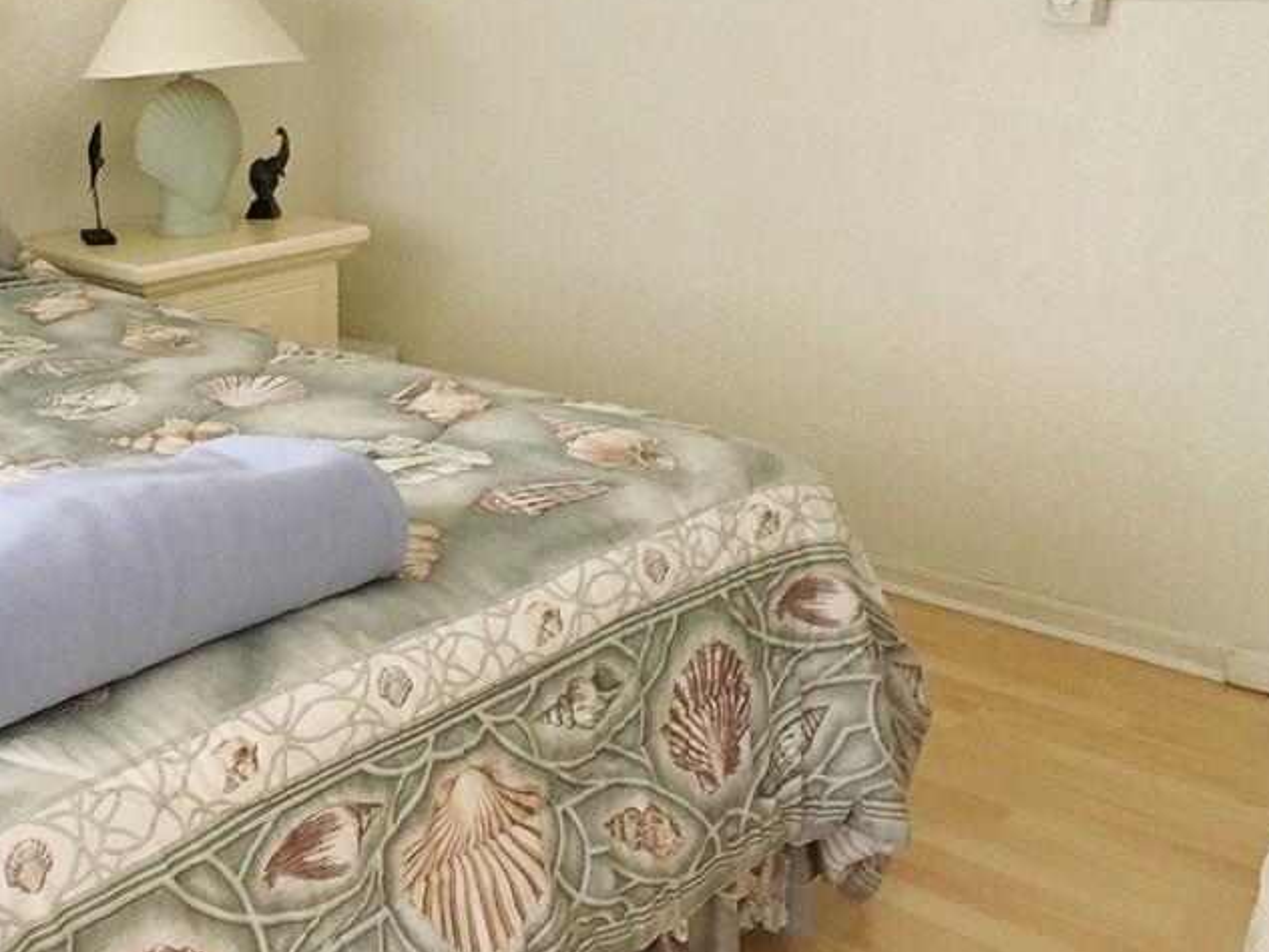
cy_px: 422
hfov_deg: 39.5
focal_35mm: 47
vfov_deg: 30.9
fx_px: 1723
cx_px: 335
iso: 200
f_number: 2.2
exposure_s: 1/30
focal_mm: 4.15
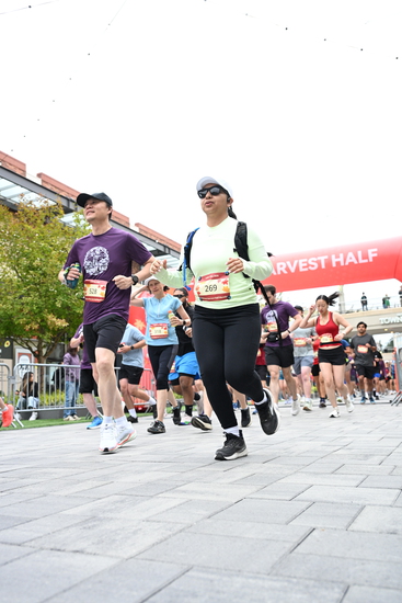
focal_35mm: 31
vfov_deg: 60.3
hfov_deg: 42.3
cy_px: 302
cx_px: 201
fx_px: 519
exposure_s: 1/640
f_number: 4
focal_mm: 31
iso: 2000
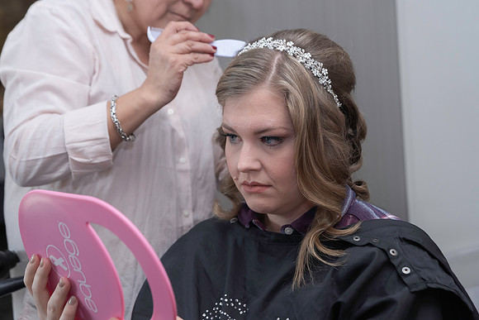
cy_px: 160
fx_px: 905
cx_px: 240
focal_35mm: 68
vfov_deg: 20.0
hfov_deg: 29.6
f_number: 4.5
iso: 640
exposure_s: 1/200
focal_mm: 68
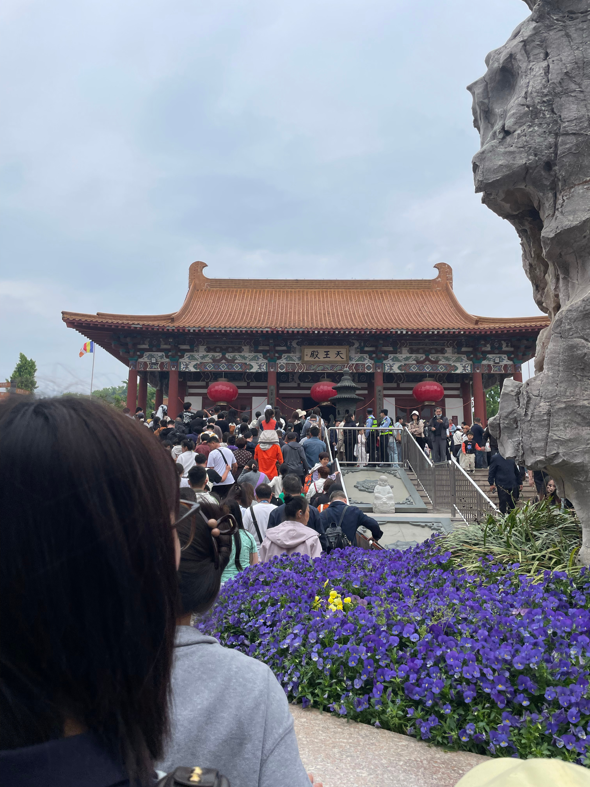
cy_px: 394
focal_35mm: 26
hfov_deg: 53.1
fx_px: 591
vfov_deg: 67.3
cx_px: 295
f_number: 1.6
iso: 32
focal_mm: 4.2
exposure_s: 1/4132
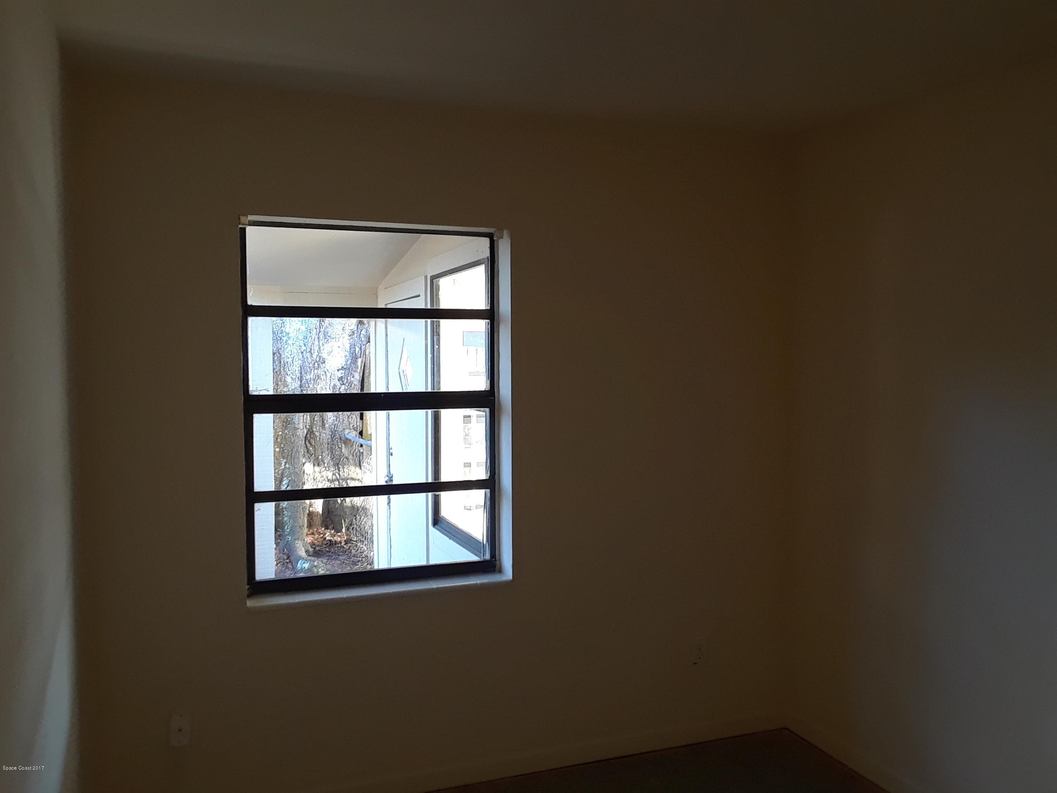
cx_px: 528
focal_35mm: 30
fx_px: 916
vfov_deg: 46.8
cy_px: 396
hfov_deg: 60.0
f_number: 1.9
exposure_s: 1/30
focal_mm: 2.47
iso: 64
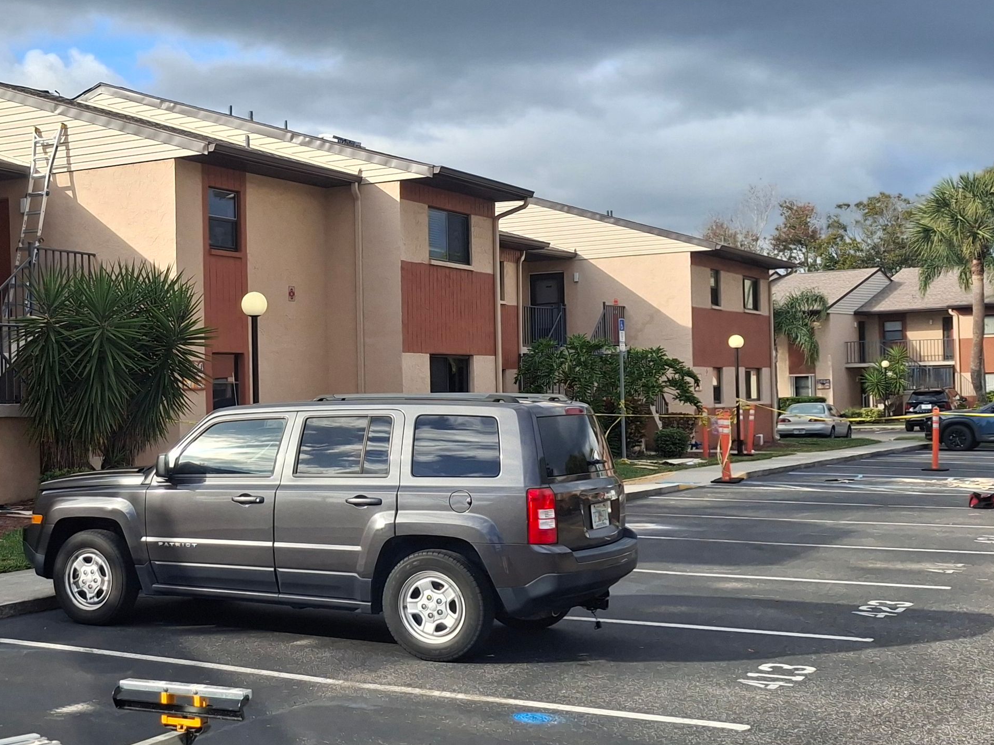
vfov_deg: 27.5
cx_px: 165
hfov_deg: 34.8
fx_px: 1522
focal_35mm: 53
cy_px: 360
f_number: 1.8
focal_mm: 4.69
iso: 32
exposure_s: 1/1522
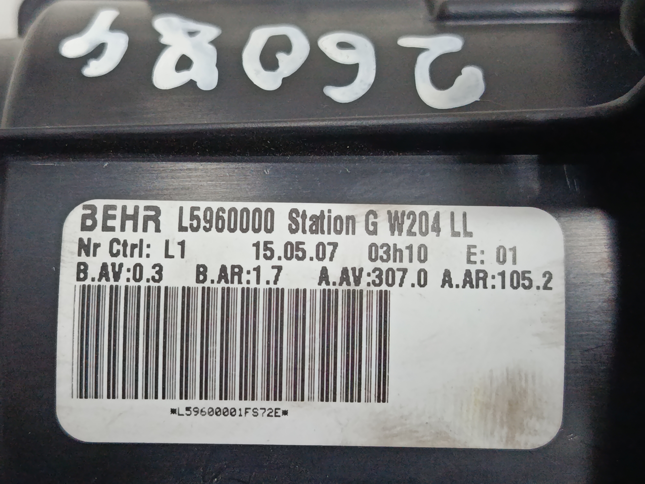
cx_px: 322
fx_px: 1137
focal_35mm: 61
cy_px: 242
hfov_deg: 31.7
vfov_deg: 24.0
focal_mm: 5.24
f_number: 1.7
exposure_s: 1/50
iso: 1315
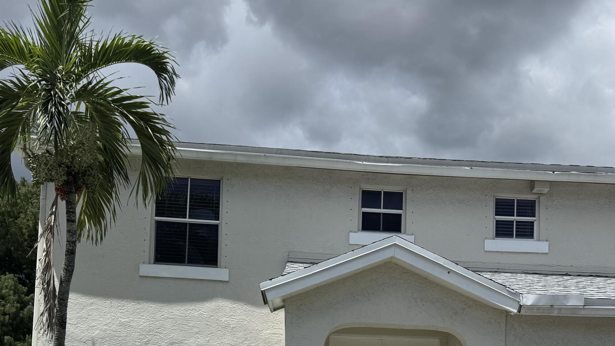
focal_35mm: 46
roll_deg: -1.1
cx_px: 378
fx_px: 750
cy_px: 406
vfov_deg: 23.9
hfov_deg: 44.3
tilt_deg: +4.3
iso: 80
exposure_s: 1/6410
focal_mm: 6.76
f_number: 1.78
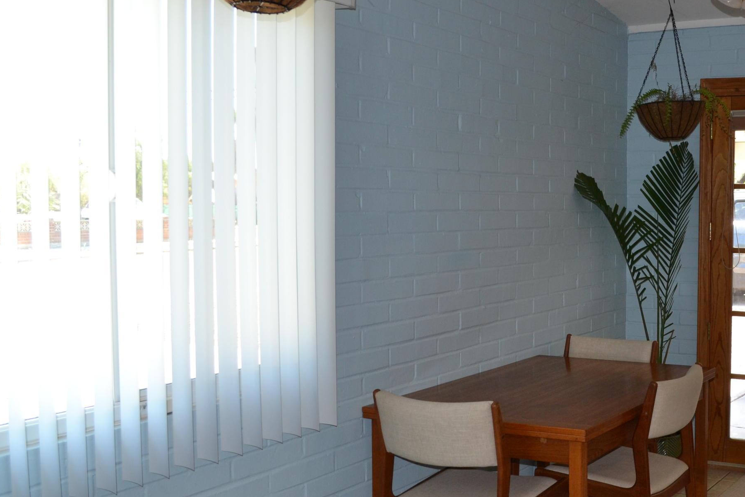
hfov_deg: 41.3
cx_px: 619
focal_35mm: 45
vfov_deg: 29.9
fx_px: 931
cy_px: 242
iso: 360
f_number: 4
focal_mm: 18
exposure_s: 1/125
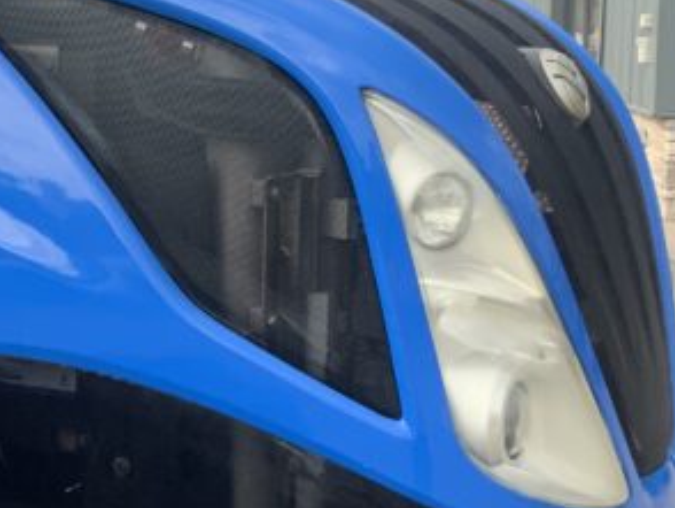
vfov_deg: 14.7
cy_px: 234
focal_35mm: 101
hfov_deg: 19.0
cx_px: 51
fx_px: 1971
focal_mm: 3
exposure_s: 1/562
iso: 16
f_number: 1.8
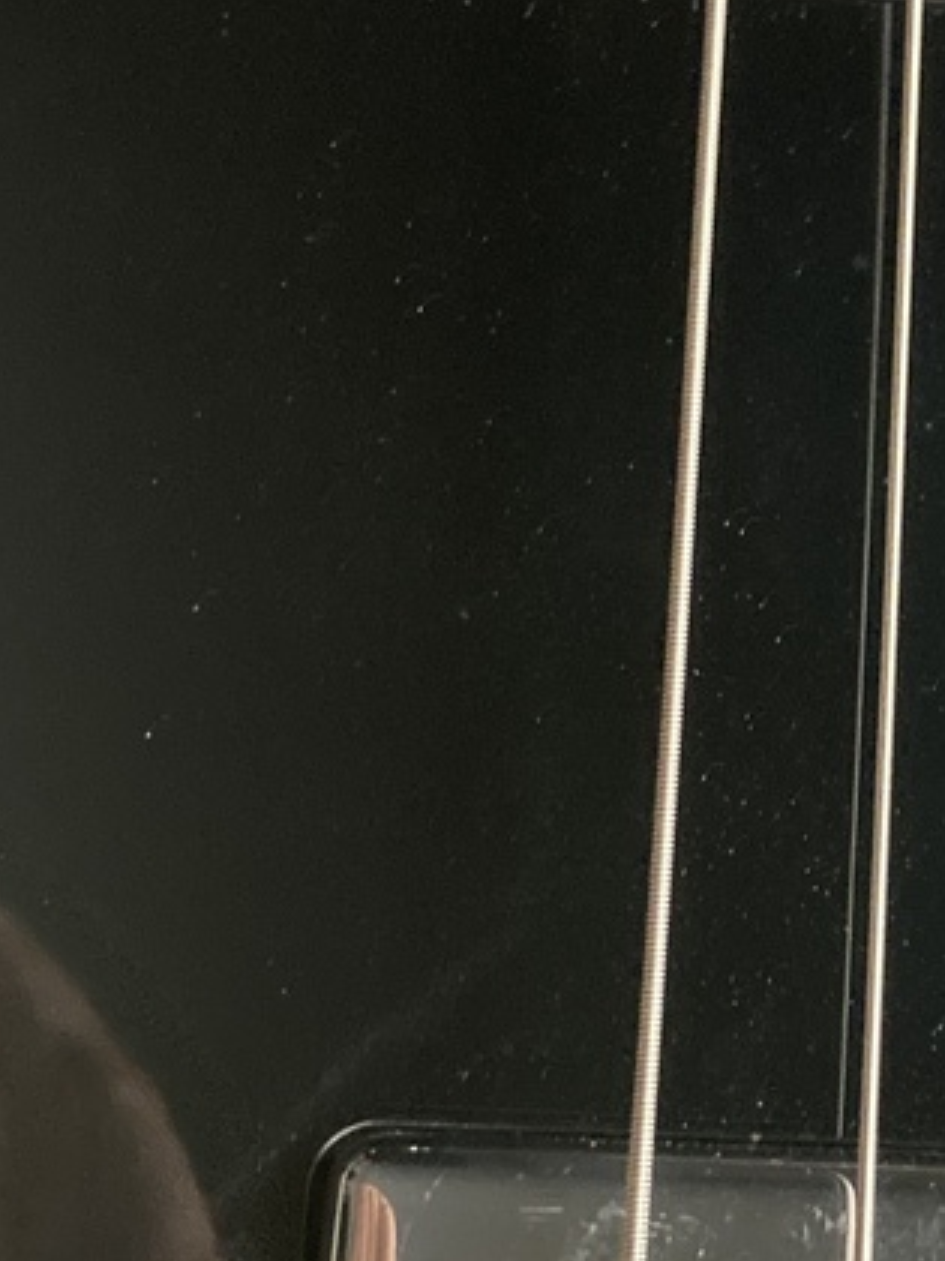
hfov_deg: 17.8
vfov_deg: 24.4
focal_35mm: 80
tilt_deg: -71.8
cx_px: 1026
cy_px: 688
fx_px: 2912
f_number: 1.8
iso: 640
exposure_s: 1/30
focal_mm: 3.99
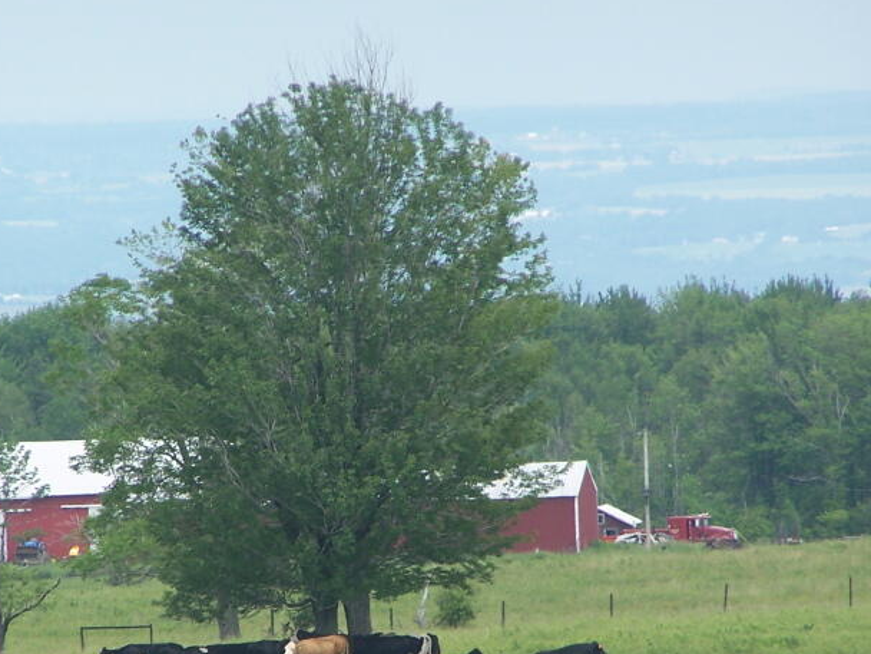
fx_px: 16104
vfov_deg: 2.3
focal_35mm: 640
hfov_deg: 3.1
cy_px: 532
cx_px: 391
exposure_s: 1/500
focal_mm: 63
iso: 80
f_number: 3.7
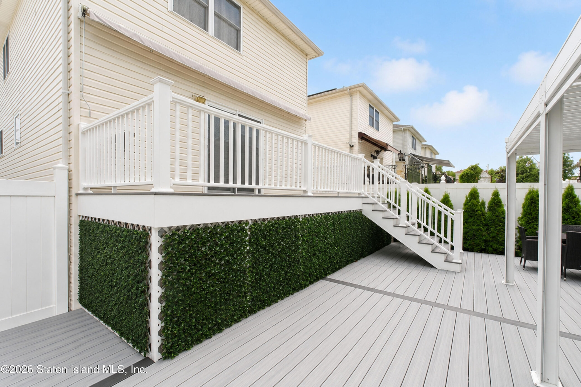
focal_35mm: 15
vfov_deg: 77.3
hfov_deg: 100.4
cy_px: 194
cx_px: 290
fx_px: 242
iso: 400
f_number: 9
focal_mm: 10
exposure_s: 1/250
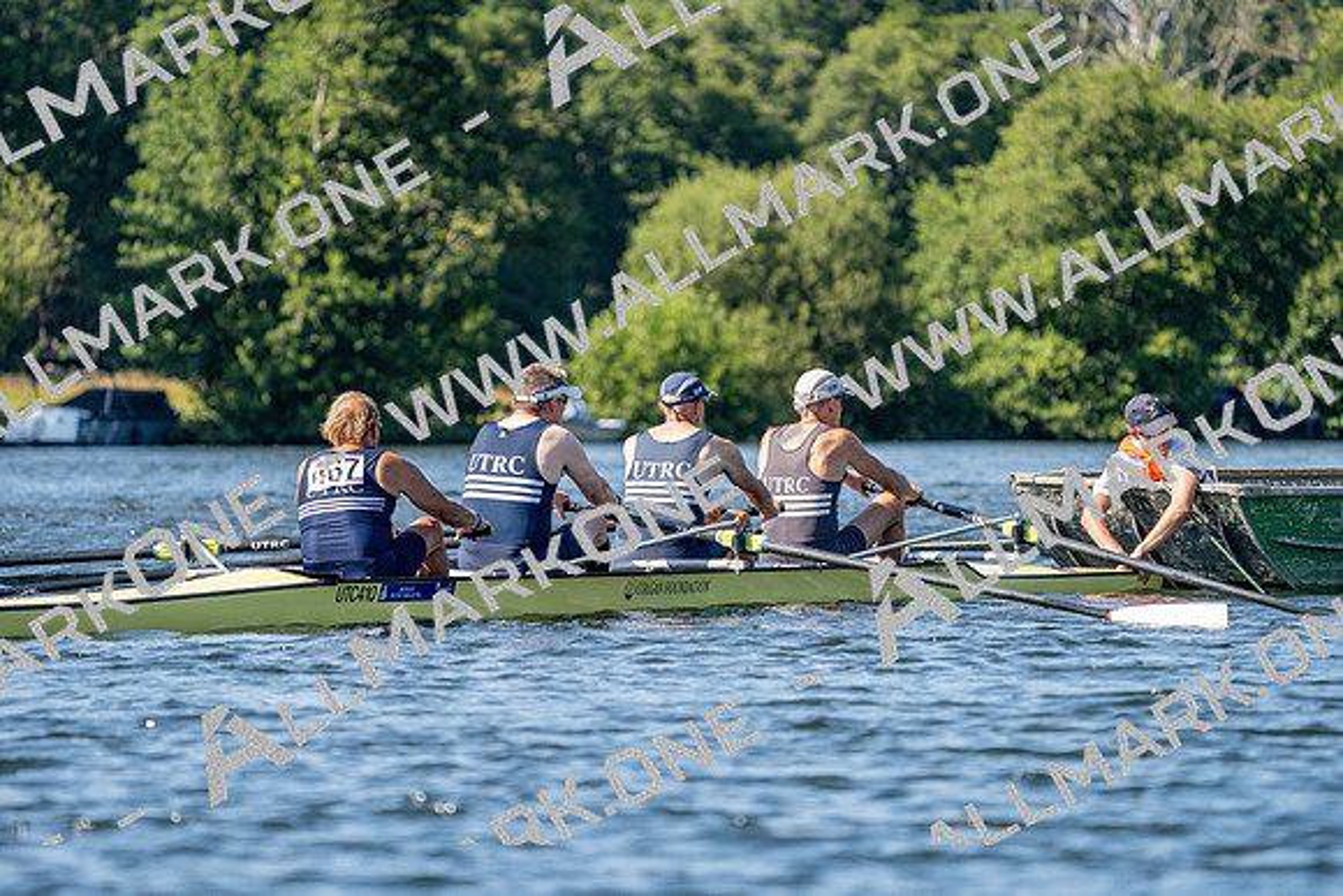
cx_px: 672
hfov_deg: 7.2
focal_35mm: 286
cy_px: 448
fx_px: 10671
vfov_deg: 4.8
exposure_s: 1/1600
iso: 400
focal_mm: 286
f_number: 5.6
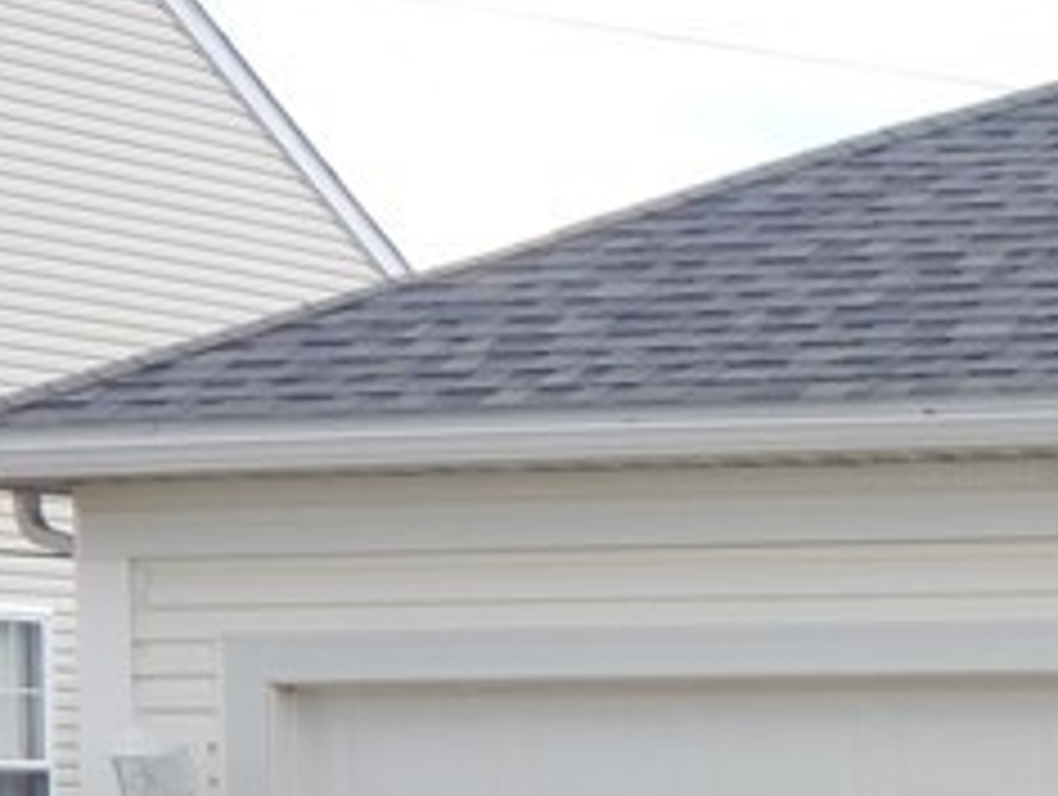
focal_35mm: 187
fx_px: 5724
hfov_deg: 9.7
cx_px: 2278
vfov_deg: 7.8
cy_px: 1241
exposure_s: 1/250
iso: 125
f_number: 3.6
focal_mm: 7.7
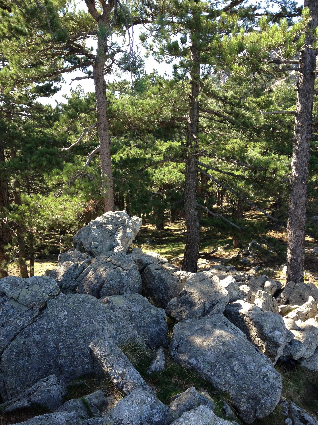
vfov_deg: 51.3
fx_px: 441
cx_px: 160
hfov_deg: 39.7
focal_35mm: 36
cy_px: 218
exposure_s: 1/223
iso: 64
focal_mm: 4.28
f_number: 2.4
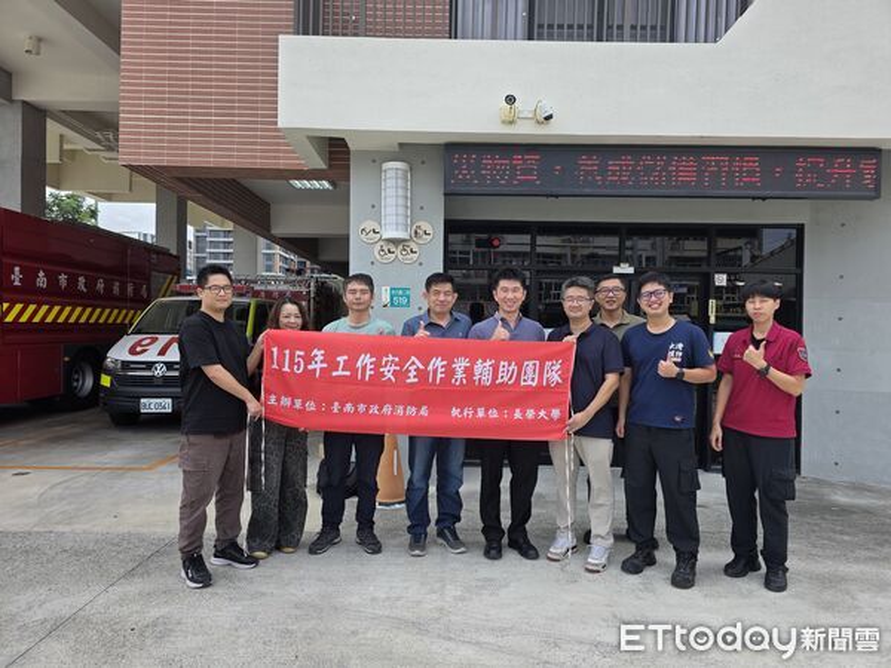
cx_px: 446
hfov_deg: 73.9
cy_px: 334
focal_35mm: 23
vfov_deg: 58.9
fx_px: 592
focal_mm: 6.3
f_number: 1.7
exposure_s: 1/2882
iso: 80
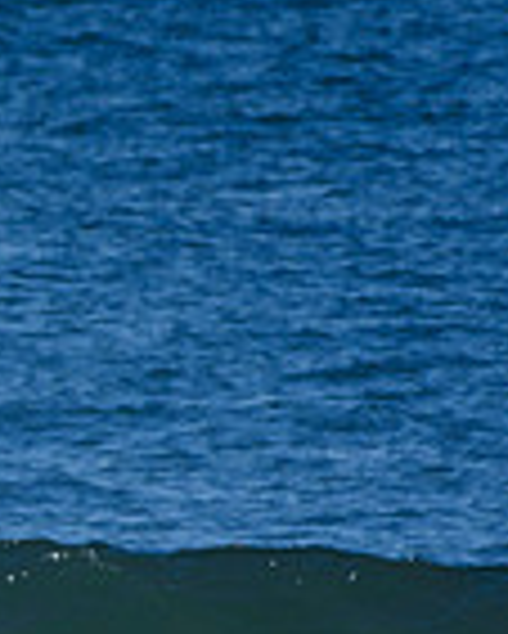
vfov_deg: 0.7
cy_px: 807
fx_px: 54386
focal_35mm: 2897
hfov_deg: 0.5
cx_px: -674
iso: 280
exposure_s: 1/2000
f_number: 5.6
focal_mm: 500
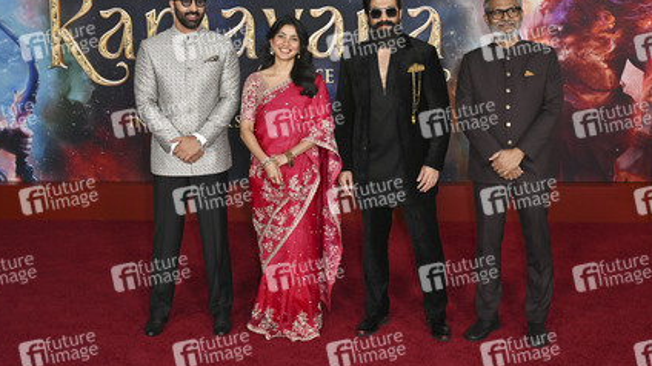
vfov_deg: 30.3
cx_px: 325
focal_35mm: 39
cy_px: 158
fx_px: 674
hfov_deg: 51.6
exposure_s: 1/250
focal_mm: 35
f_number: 6.3
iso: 1600
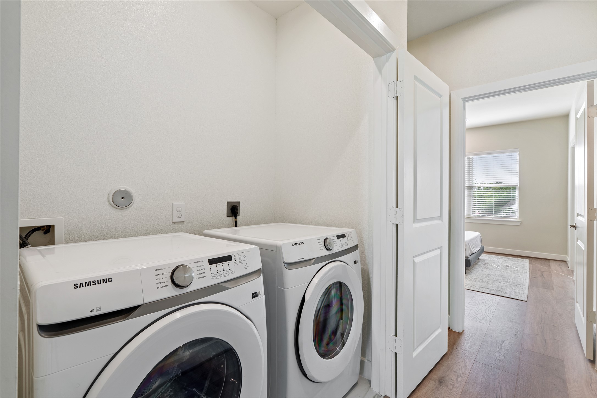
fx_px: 265
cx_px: 298
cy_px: 199
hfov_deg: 96.7
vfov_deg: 73.7
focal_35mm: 16
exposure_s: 1/1.25
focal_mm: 16
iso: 200
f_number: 9
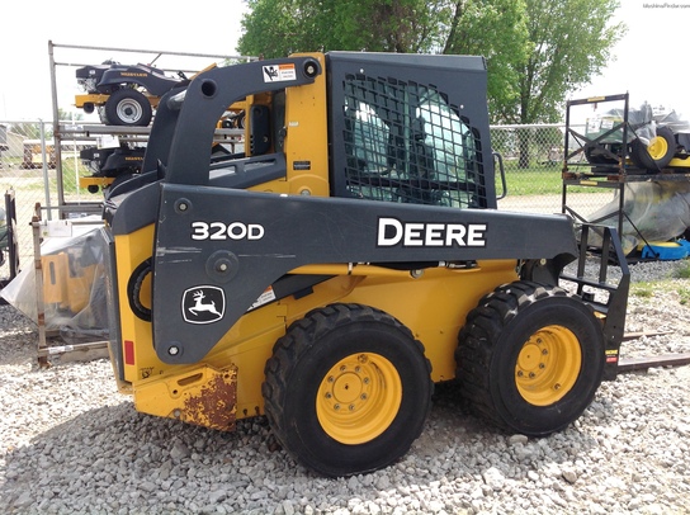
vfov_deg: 40.6
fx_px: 696
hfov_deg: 52.7
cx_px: 345
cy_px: 258
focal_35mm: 35
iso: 50
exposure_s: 1/1209
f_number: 2.4
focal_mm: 4.28
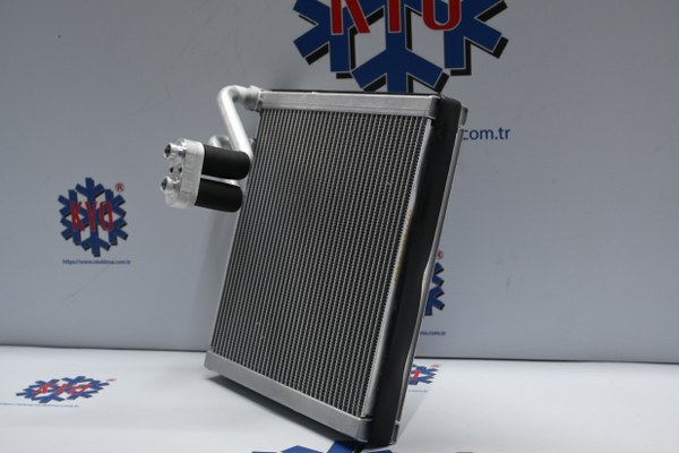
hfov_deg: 34.2
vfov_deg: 23.2
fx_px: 1103
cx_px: 340
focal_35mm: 58
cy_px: 226
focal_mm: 39
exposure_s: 1/60
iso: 800
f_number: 5.6
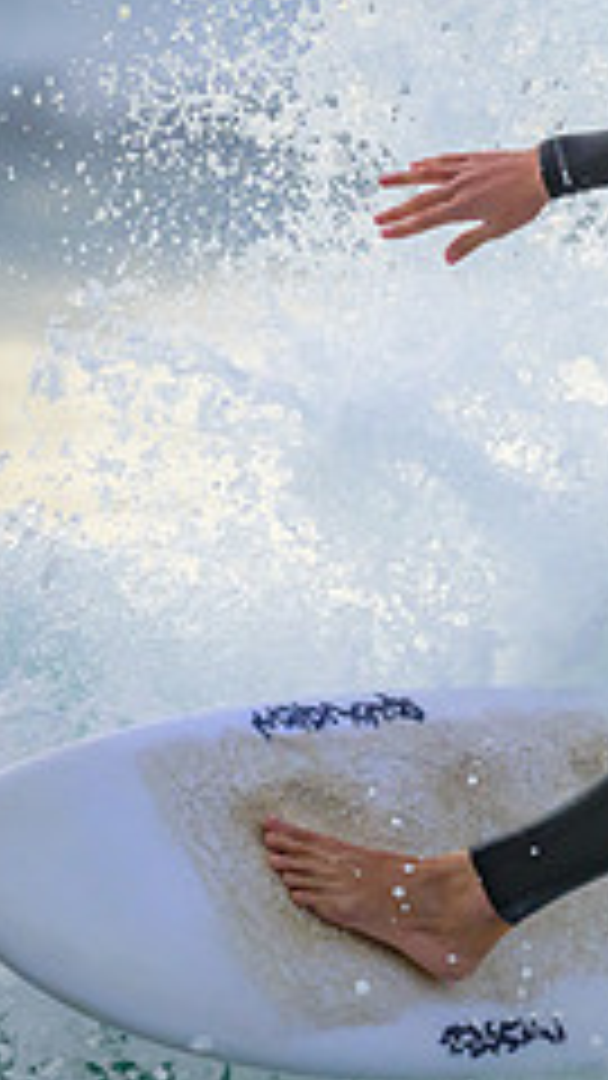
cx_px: 1153
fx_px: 58038
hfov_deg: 0.6
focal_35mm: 2025
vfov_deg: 1.1
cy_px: 565
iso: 2000
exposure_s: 1/2000
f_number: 6.3
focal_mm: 800
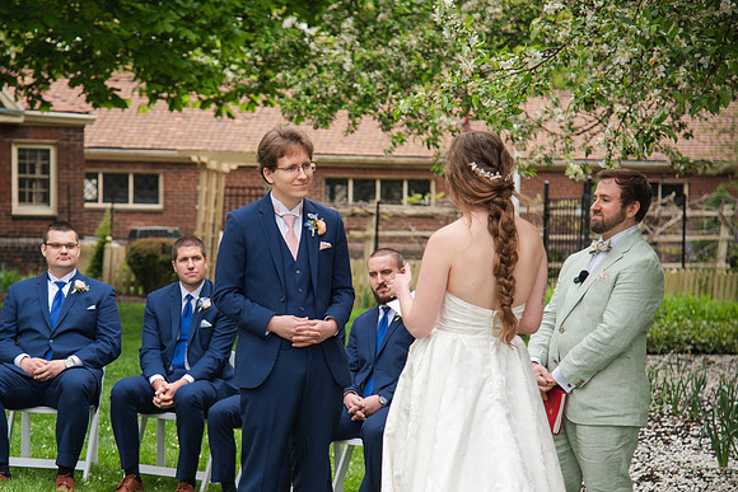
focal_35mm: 106
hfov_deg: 19.3
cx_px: 286
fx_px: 2167
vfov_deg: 12.9
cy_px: 312
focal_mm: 82
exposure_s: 1/400
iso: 125
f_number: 4
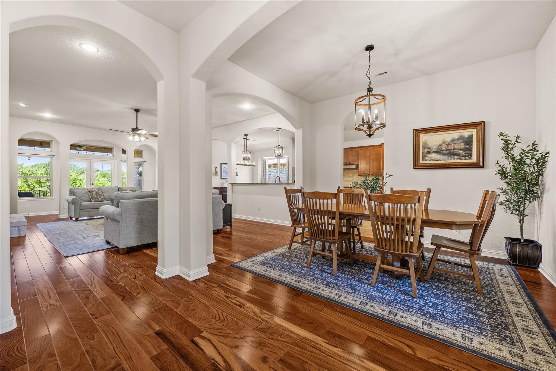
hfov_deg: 104.3
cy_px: 186
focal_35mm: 14
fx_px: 216
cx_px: 278
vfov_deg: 81.2
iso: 250
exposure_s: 1.3
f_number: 8
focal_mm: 14
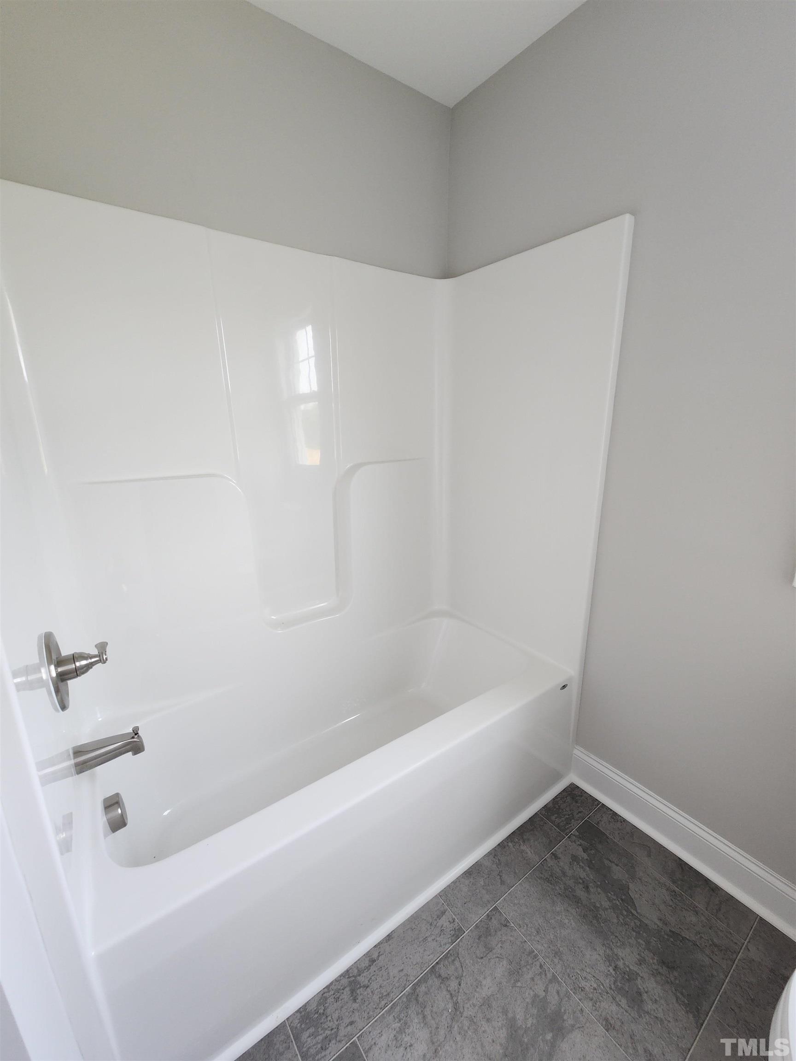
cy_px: 530
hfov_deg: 89.9
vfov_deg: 106.2
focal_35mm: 13
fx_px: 399
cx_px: 398
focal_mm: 2.2
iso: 125
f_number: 2.2
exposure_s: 1/60
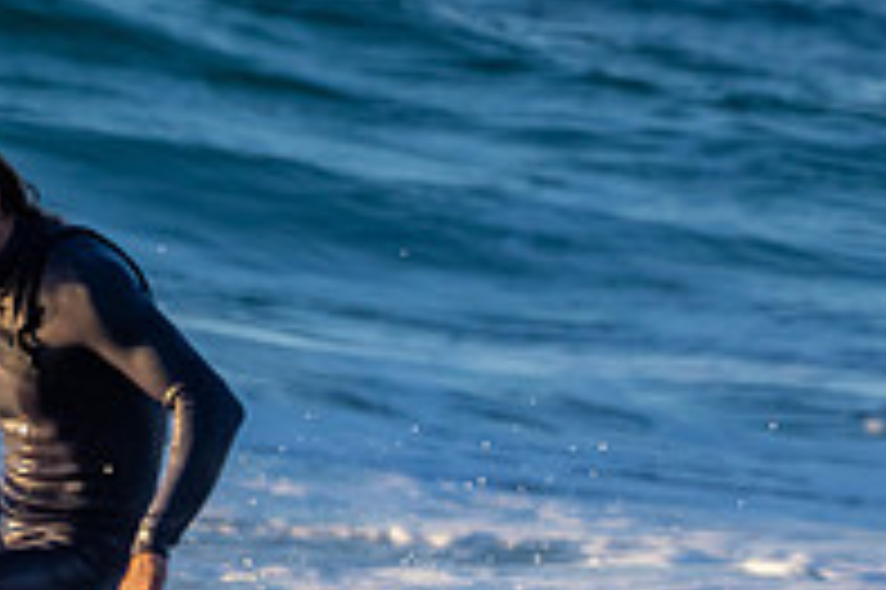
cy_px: 664
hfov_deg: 1.2
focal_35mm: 1681
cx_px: 157
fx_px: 41336
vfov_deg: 0.8
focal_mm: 380
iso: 640
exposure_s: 1/1250
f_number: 5.6
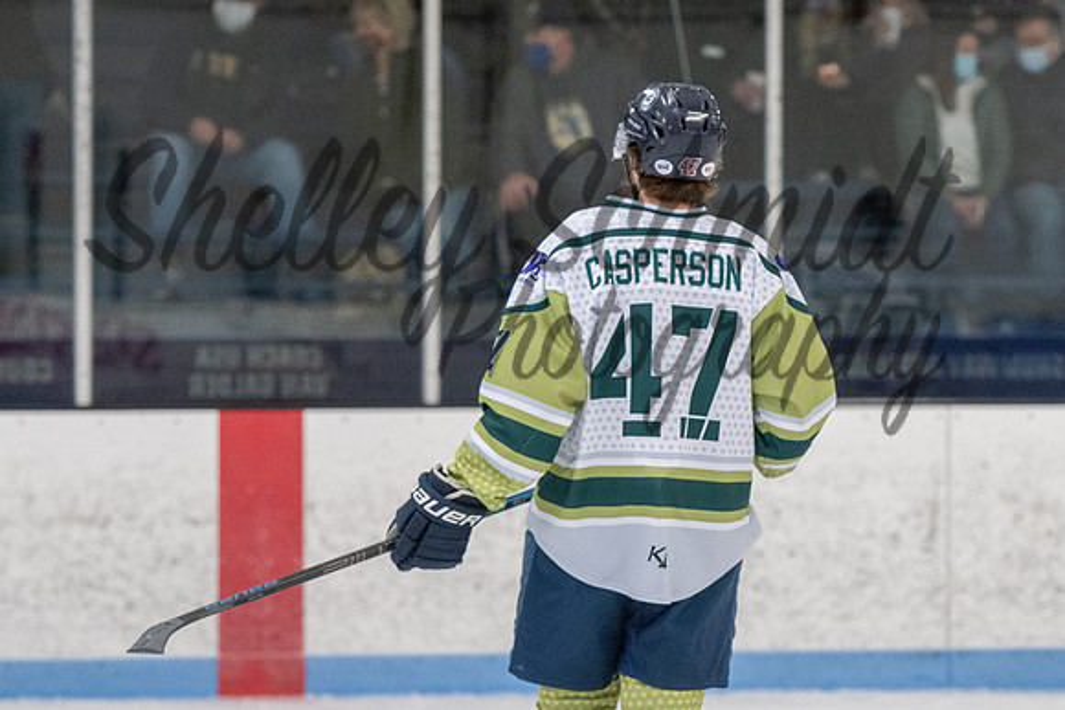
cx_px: 580
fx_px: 7307
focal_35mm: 247
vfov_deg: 5.6
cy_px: 374
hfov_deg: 8.3
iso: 2000
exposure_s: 1/800
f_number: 3.5
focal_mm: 135
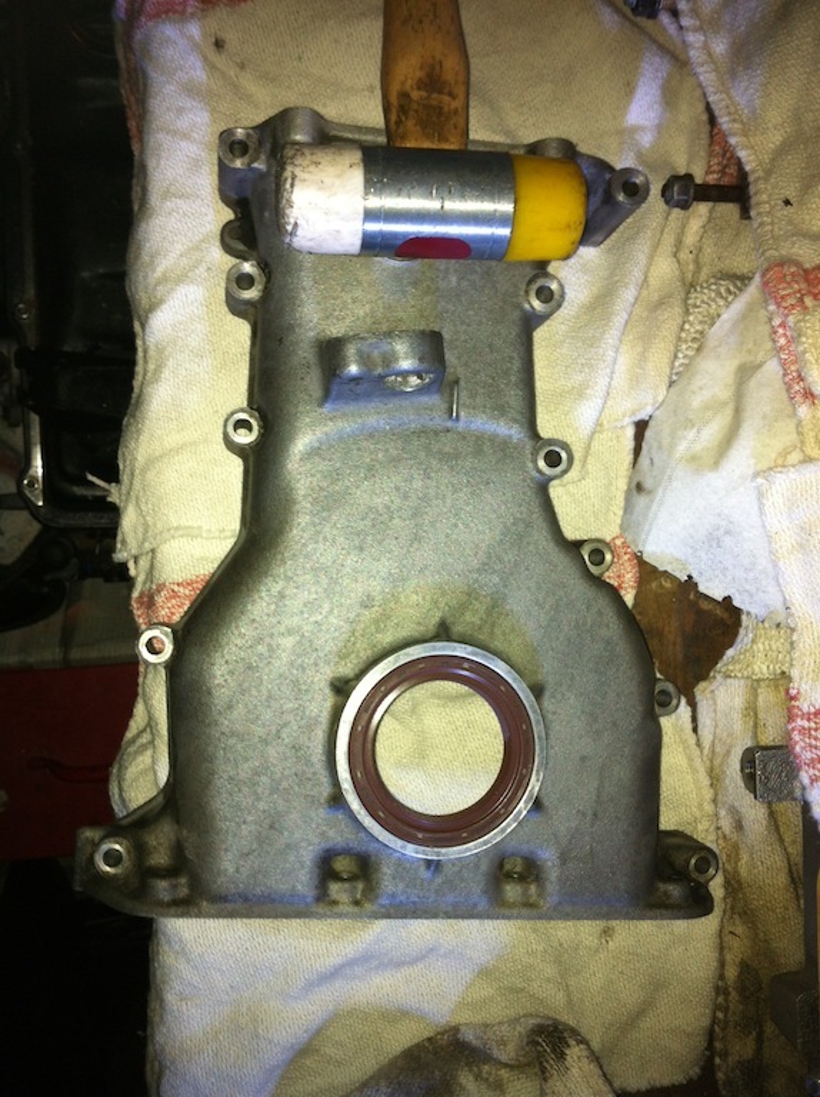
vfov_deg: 52.7
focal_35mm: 35
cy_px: 548
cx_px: 410
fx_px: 1108
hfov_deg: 40.6
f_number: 2.8
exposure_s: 1/17
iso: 80
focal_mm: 3.85
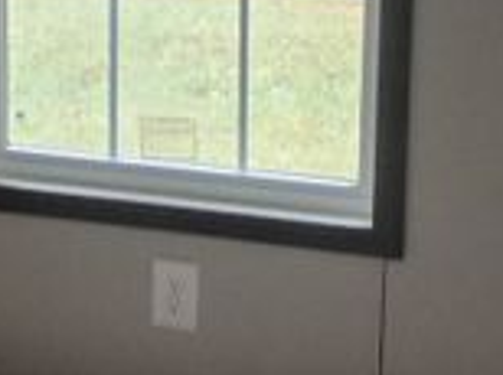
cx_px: -176
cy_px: 104
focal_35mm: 151
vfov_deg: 9.8
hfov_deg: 12.6
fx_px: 2191
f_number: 1.8
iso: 259
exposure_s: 1/60
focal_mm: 4.27
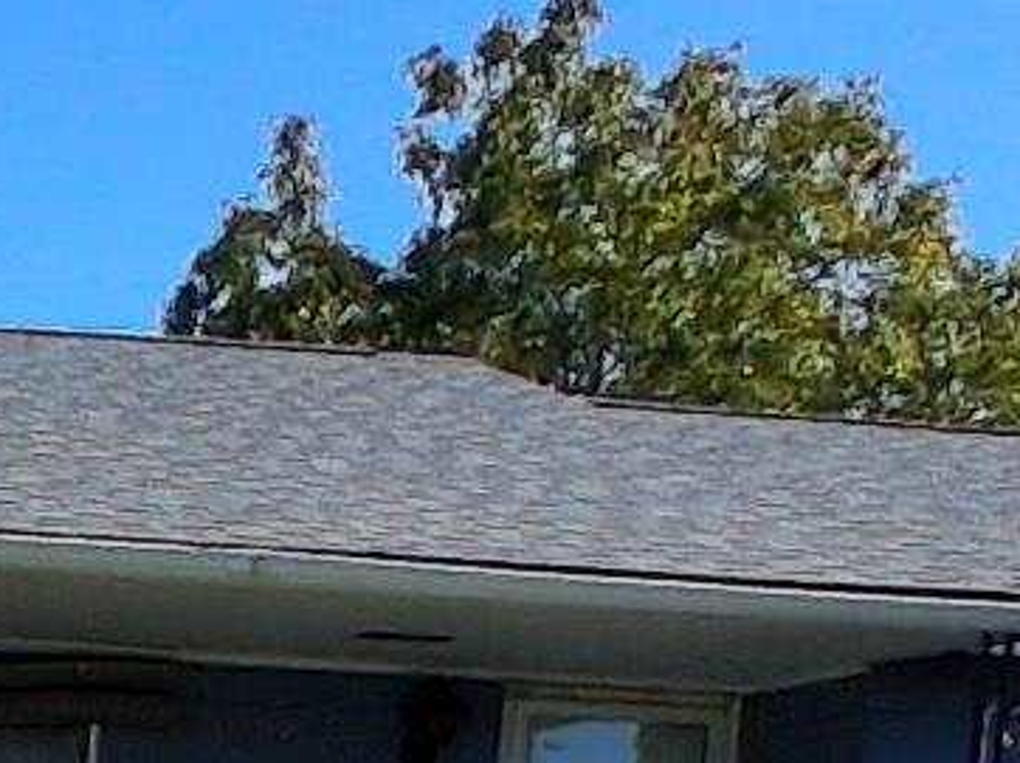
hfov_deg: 14.5
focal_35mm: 121
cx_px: -761
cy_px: 1368
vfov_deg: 11.4
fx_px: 3563
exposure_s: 1/1188
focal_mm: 1.4
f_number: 2.2
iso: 50
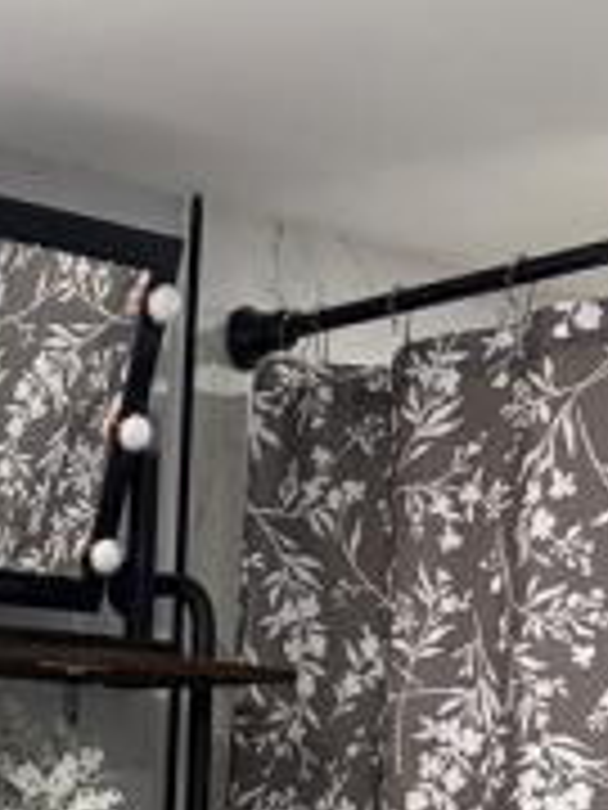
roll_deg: -0.3
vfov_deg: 16.1
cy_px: 1431
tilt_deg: -12.3
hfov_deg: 13.8
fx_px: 2436
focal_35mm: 104
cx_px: -122
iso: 160
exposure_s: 1/60
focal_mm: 5.96
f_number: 1.6
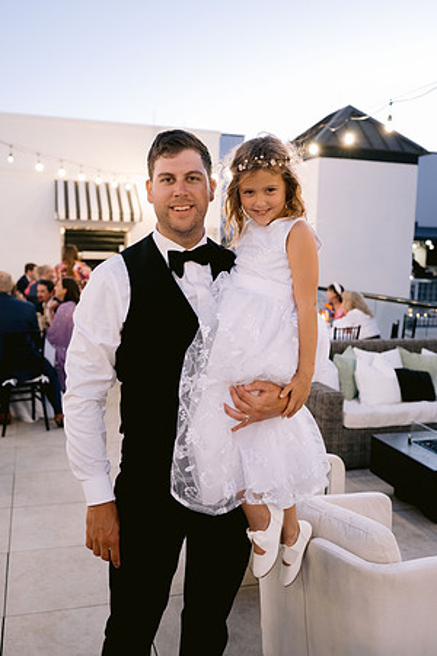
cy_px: 328
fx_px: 637
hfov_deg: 37.9
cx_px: 218
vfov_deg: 54.4
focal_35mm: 35
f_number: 3.2
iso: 2500
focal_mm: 35
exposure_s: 1/100
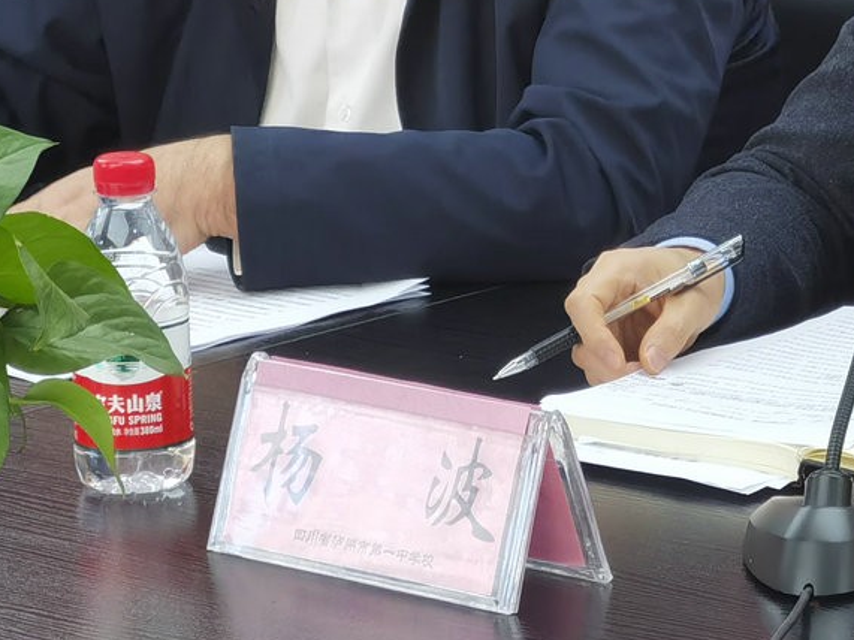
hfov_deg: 8.7
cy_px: 111
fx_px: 5599
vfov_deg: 6.5
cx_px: 685
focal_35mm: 227
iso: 125
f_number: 2.4
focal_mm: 7.48
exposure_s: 1/50
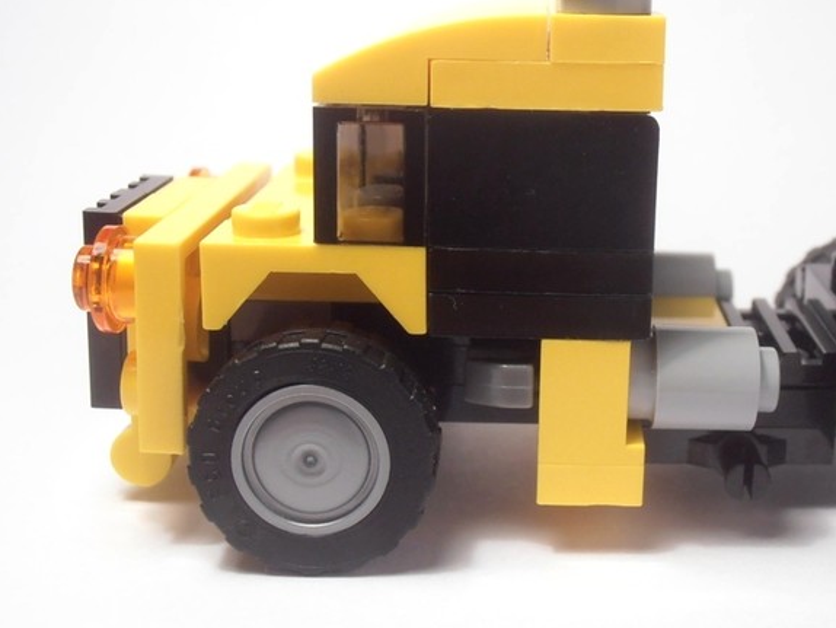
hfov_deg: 32.8
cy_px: 272
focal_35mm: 58
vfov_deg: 25.2
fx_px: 1401
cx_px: 584
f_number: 3.9
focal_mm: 6.61
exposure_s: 1/40
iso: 80
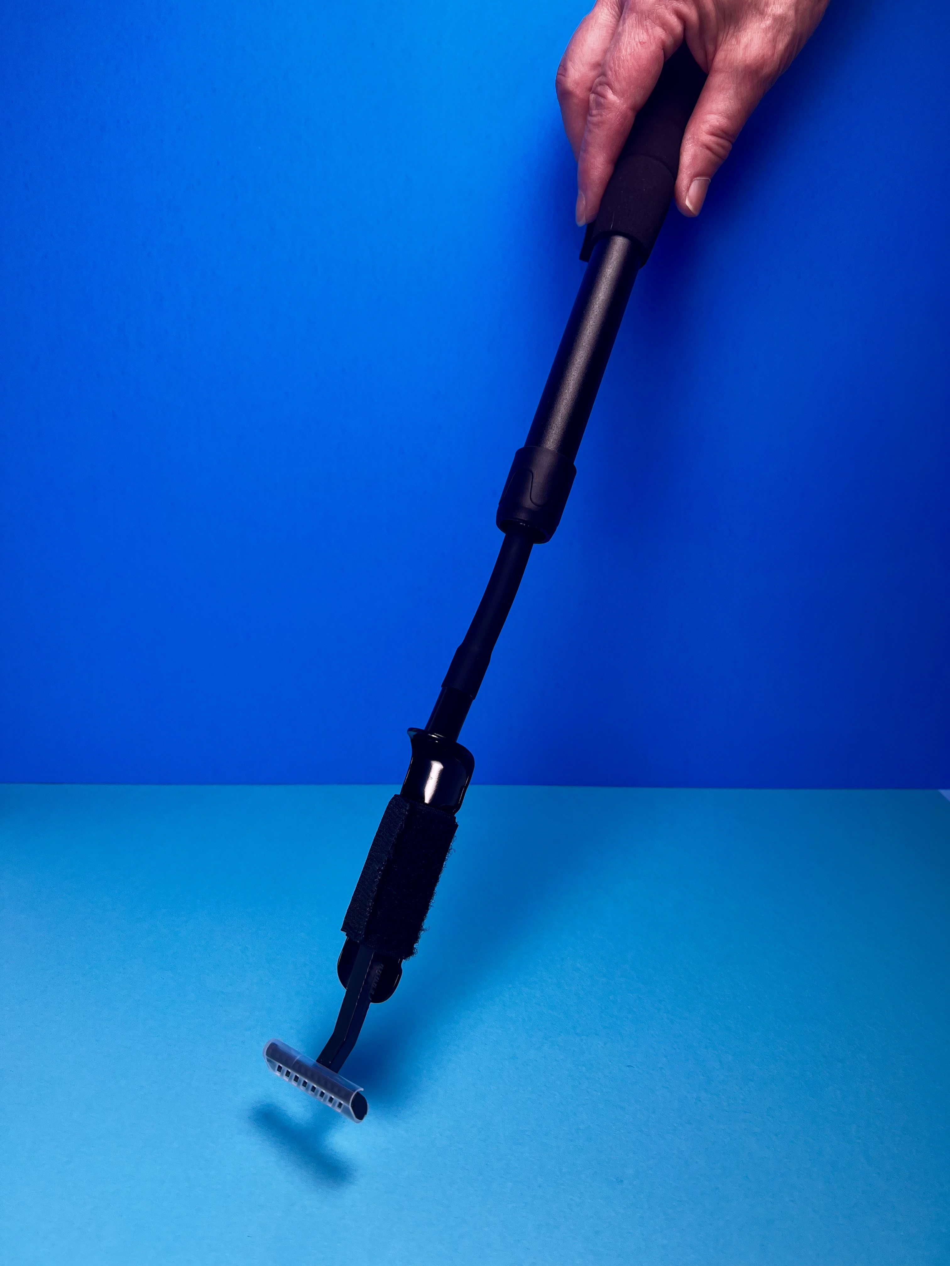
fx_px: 951
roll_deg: -1.8
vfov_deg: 67.3
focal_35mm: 26
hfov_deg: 53.1
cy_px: 633
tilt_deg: -22.0
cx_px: 475
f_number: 1.5
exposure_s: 1/120
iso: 40
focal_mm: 5.7
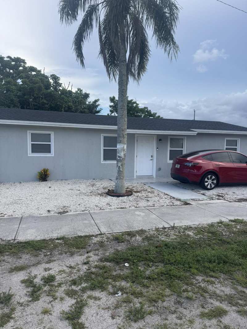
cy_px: 164
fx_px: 228
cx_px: 124
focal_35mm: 24
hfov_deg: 56.8
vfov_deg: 71.6
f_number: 1.78
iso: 80
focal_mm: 6.76
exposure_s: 1/1193
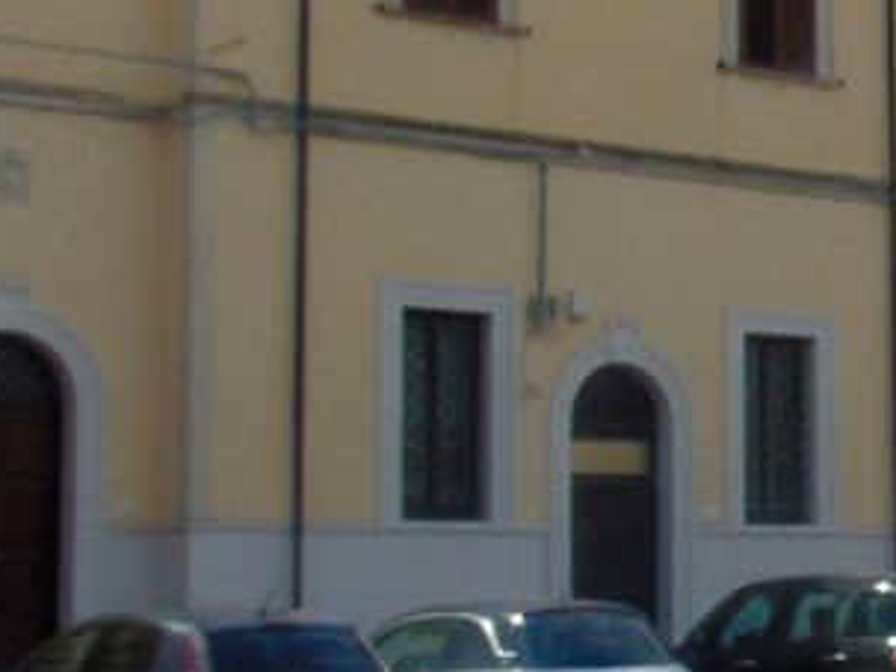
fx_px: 2561
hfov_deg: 18.7
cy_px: 358
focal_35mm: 99
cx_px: 1094
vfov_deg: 14.9
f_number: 3
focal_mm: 4.5
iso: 80
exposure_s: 1/1000
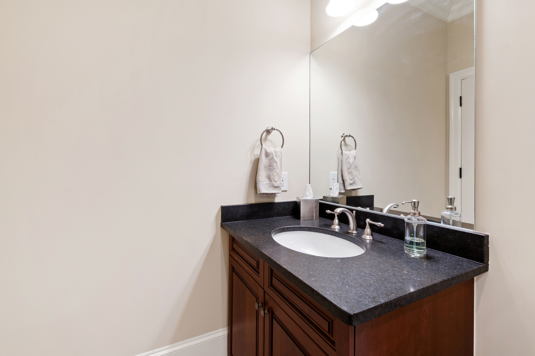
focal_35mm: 15
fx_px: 223
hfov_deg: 100.4
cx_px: 268
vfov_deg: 77.3
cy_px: 178
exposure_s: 1/1.67
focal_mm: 10
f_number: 8
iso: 100
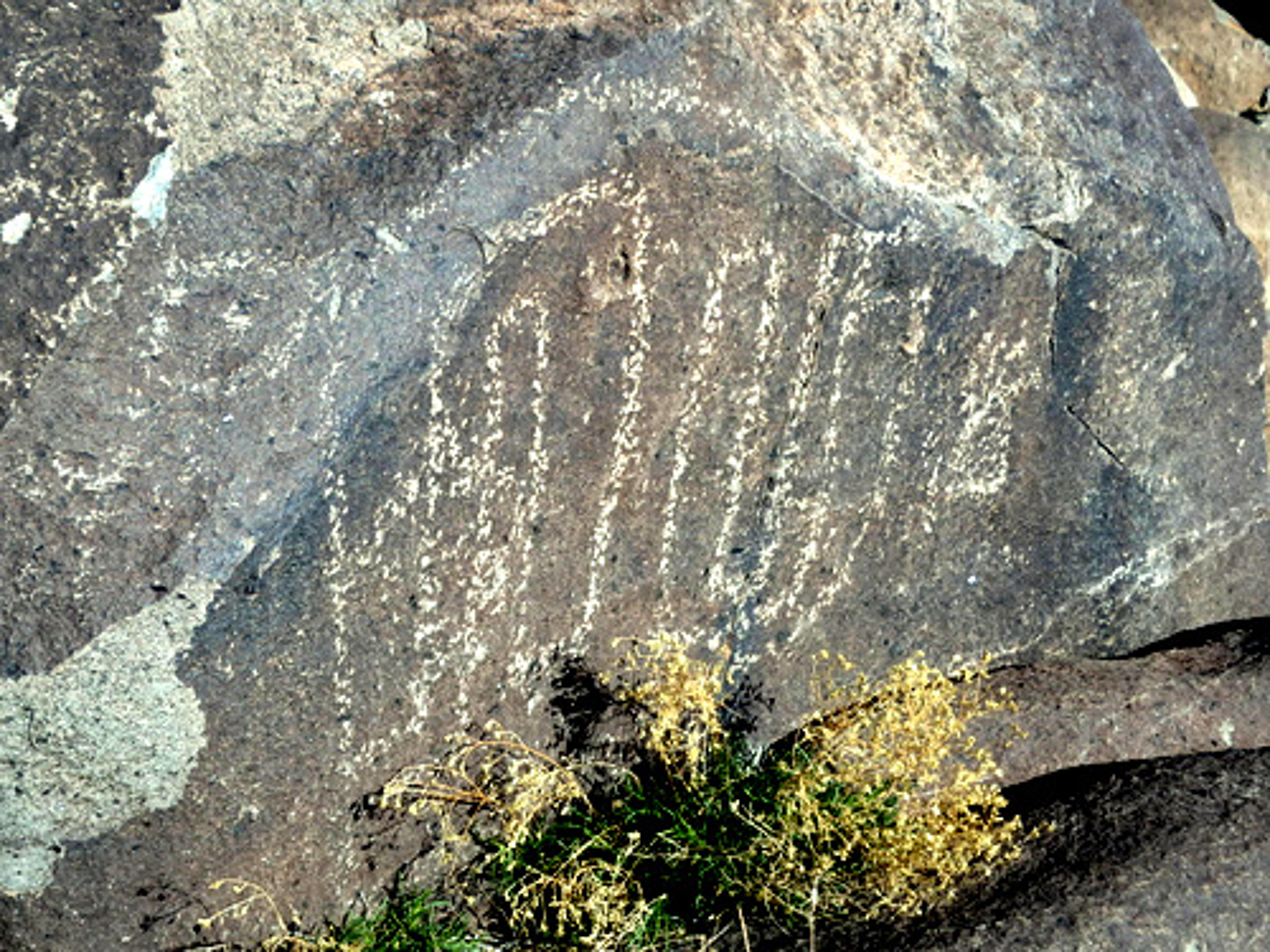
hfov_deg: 14.1
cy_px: 476
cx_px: 635
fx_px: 5136
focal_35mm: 140
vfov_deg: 10.6
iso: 125
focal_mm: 25
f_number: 5.9
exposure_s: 1/400
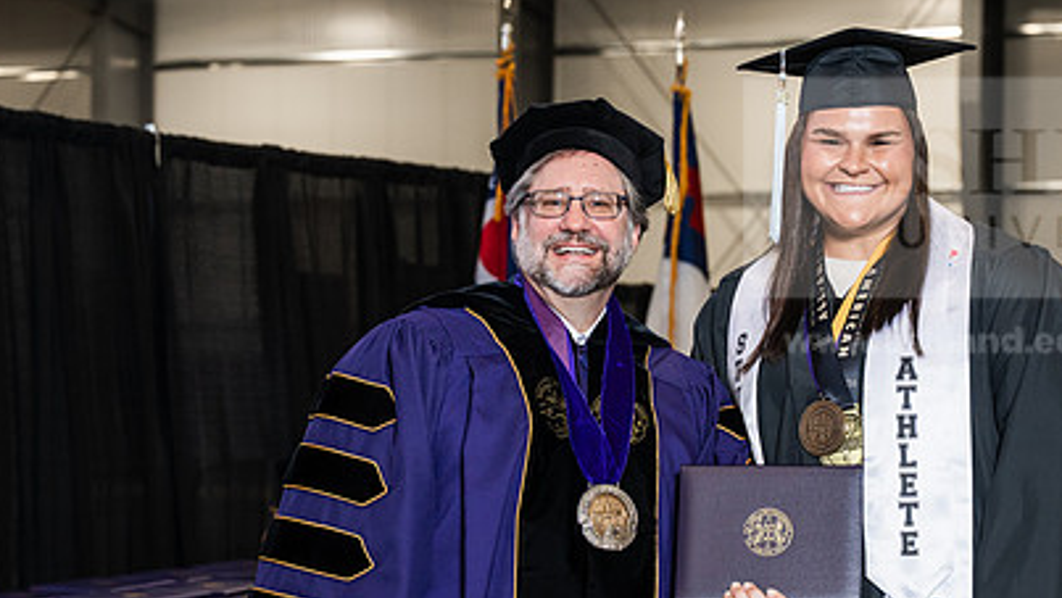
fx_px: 2676
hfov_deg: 22.4
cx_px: 664
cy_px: 396
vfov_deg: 12.7
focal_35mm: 95
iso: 1250
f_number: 4.5
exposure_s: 1/200
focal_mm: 63
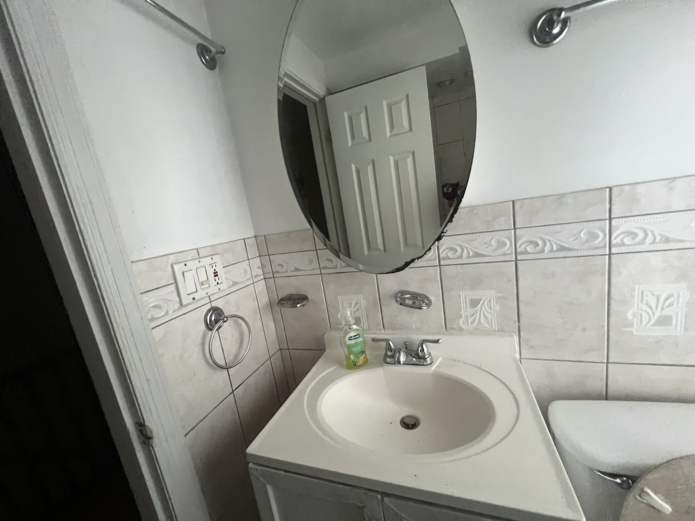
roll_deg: +9.4
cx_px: 348
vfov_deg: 89.9
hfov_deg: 106.2
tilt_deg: -12.0
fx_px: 261
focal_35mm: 13
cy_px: 260
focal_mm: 1.57
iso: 1000
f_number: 1.8
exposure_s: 1/60
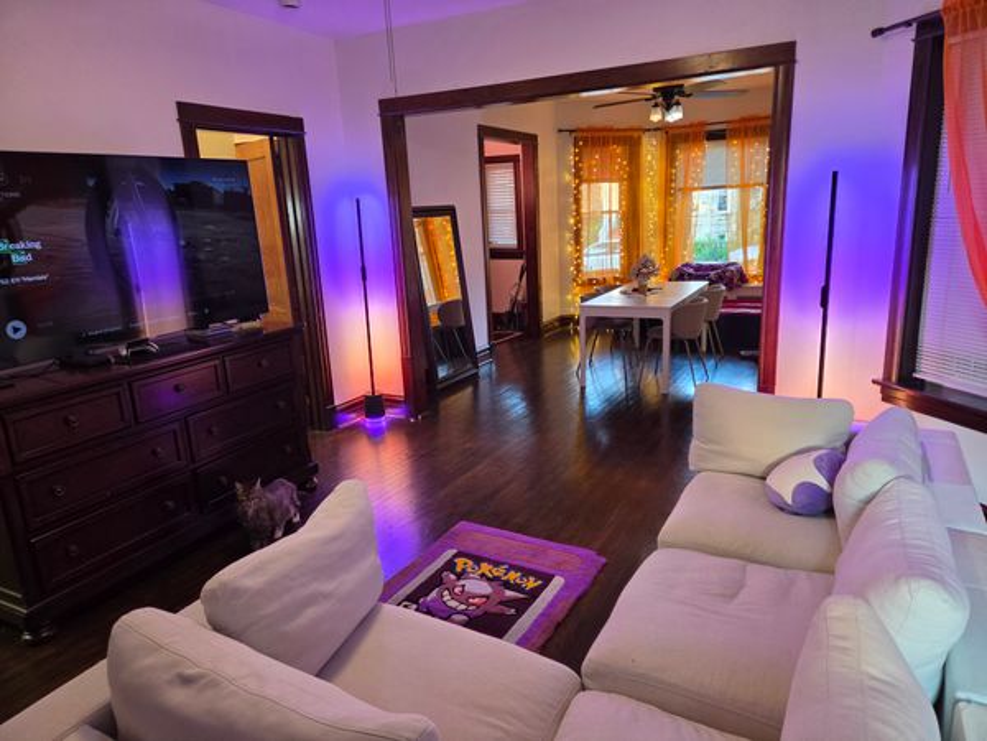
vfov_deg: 58.9
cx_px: 494
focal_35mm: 23
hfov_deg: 73.9
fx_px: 656
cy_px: 370
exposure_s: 1/55.2
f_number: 1.8
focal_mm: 5.4
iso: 160
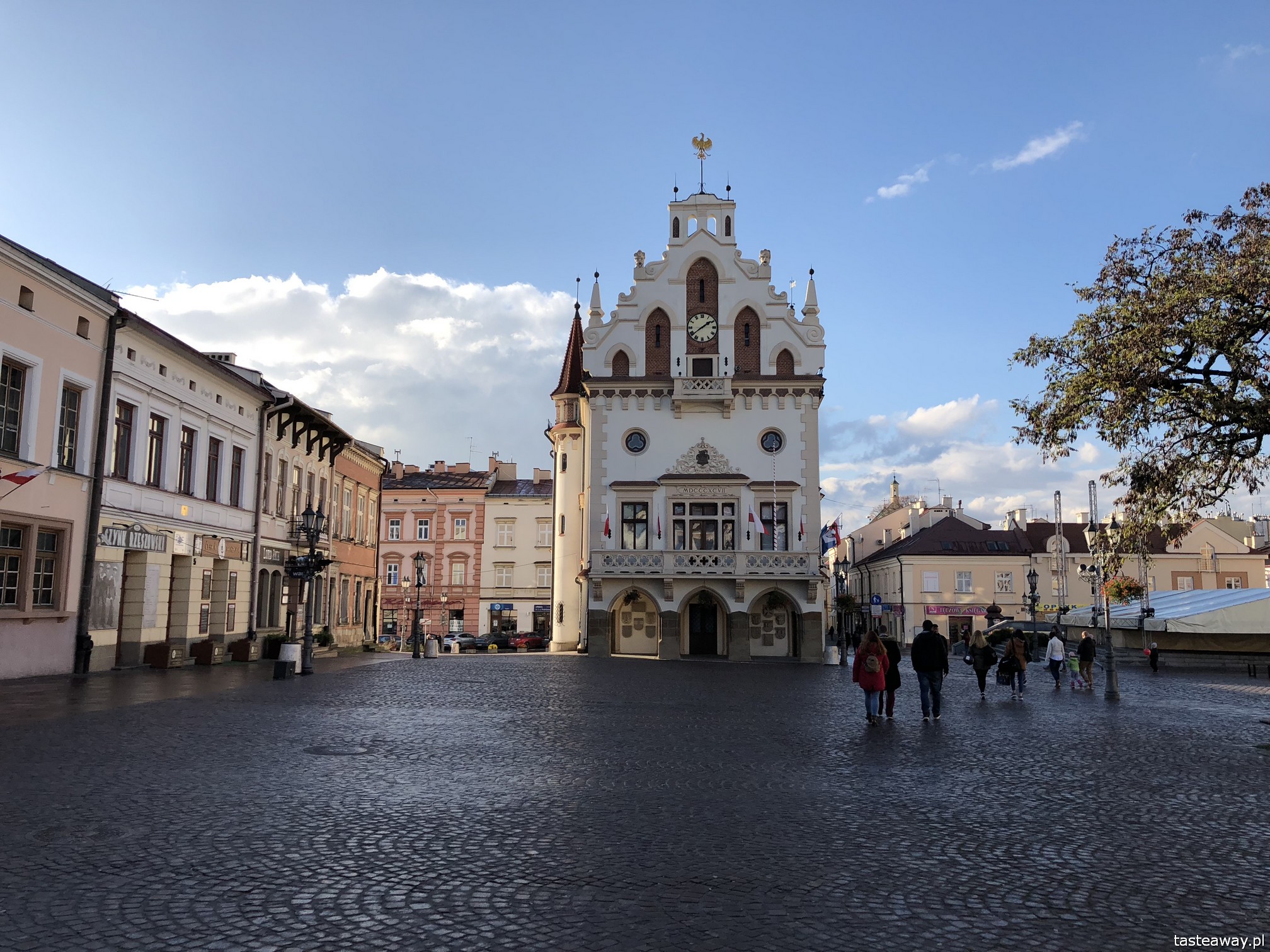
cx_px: 635
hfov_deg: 61.7
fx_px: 1064
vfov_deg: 48.2
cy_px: 476
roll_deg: +0.1
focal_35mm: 29
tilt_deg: +6.6
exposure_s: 1/1517
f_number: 1.8
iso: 20
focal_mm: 3.99
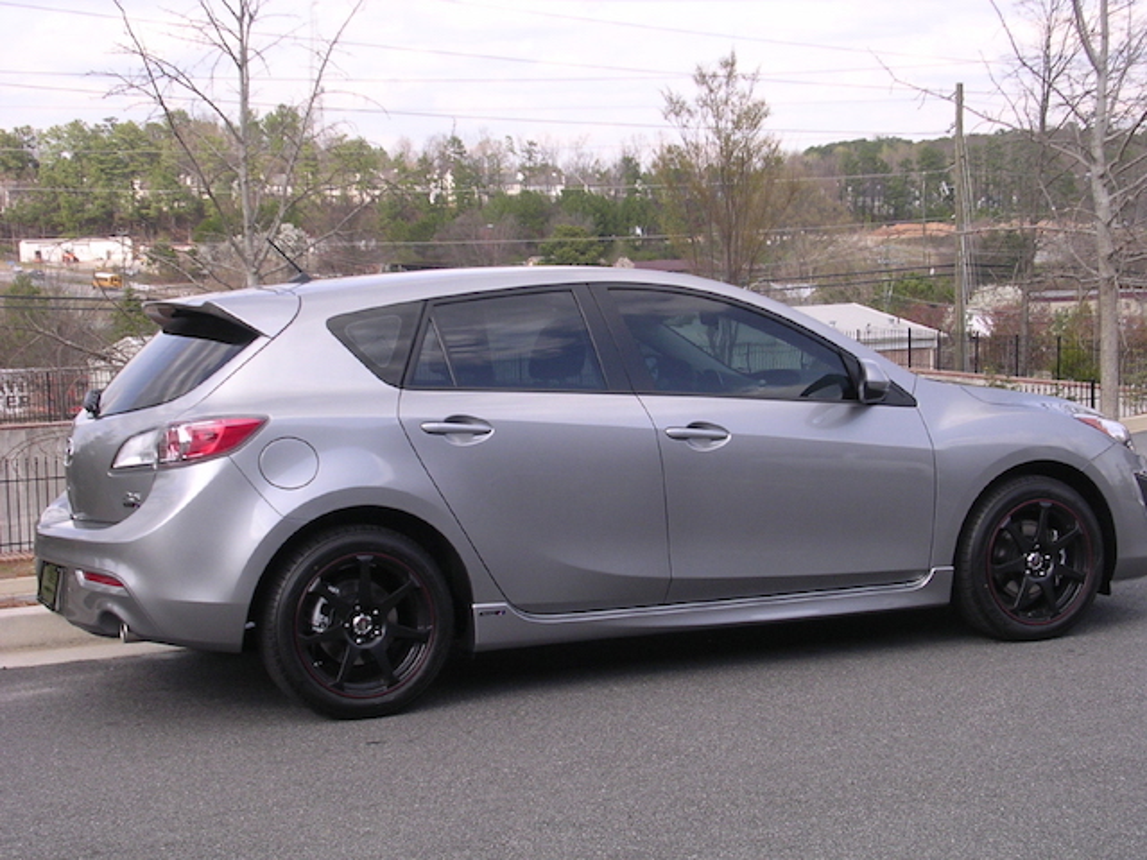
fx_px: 2088
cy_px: 430
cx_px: 574
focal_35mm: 63
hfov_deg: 30.7
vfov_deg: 23.3
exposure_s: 1/284
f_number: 3.5
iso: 100
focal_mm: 9.6
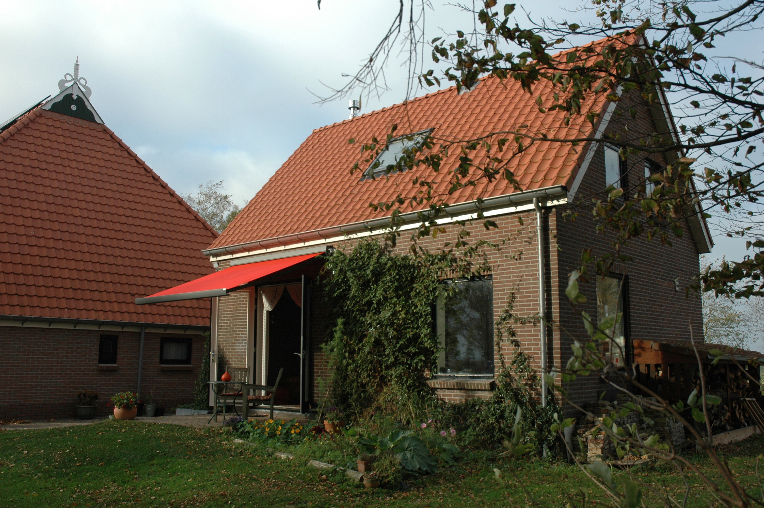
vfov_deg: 39.9
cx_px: 382
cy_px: 254
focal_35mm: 33
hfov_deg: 57.3
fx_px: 700
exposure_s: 1/200
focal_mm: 22
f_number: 7.1
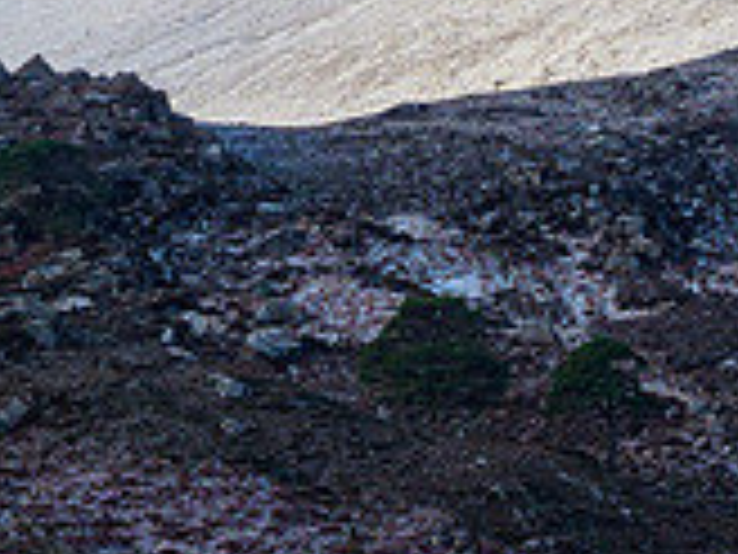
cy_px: -390
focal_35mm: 530
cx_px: 972
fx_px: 11299
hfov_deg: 3.7
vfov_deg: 2.8
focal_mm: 75
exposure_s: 1/250
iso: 200
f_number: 7.1
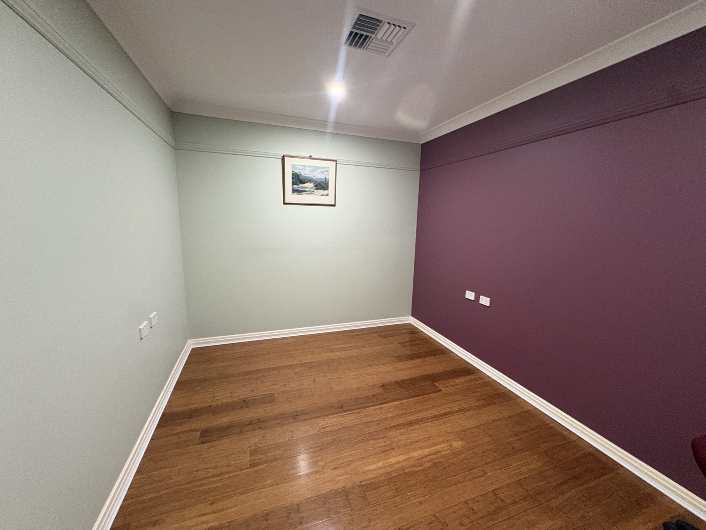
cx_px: 353
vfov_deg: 85.7
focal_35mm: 14
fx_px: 286
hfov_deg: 102.1
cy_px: 265
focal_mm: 2.22
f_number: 2.2
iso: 500
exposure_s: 1/50
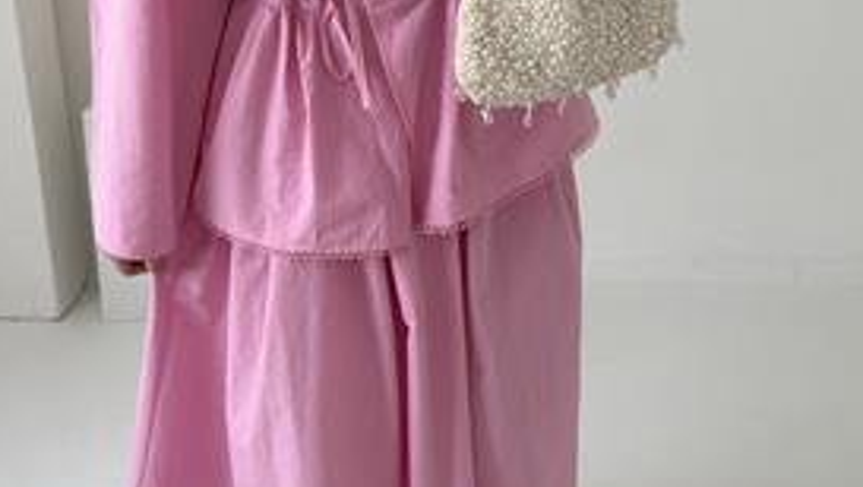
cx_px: 364
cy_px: 207
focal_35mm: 51
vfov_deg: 23.5
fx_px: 1168
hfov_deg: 40.4
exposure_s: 1/121
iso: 160
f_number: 1.78
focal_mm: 6.76
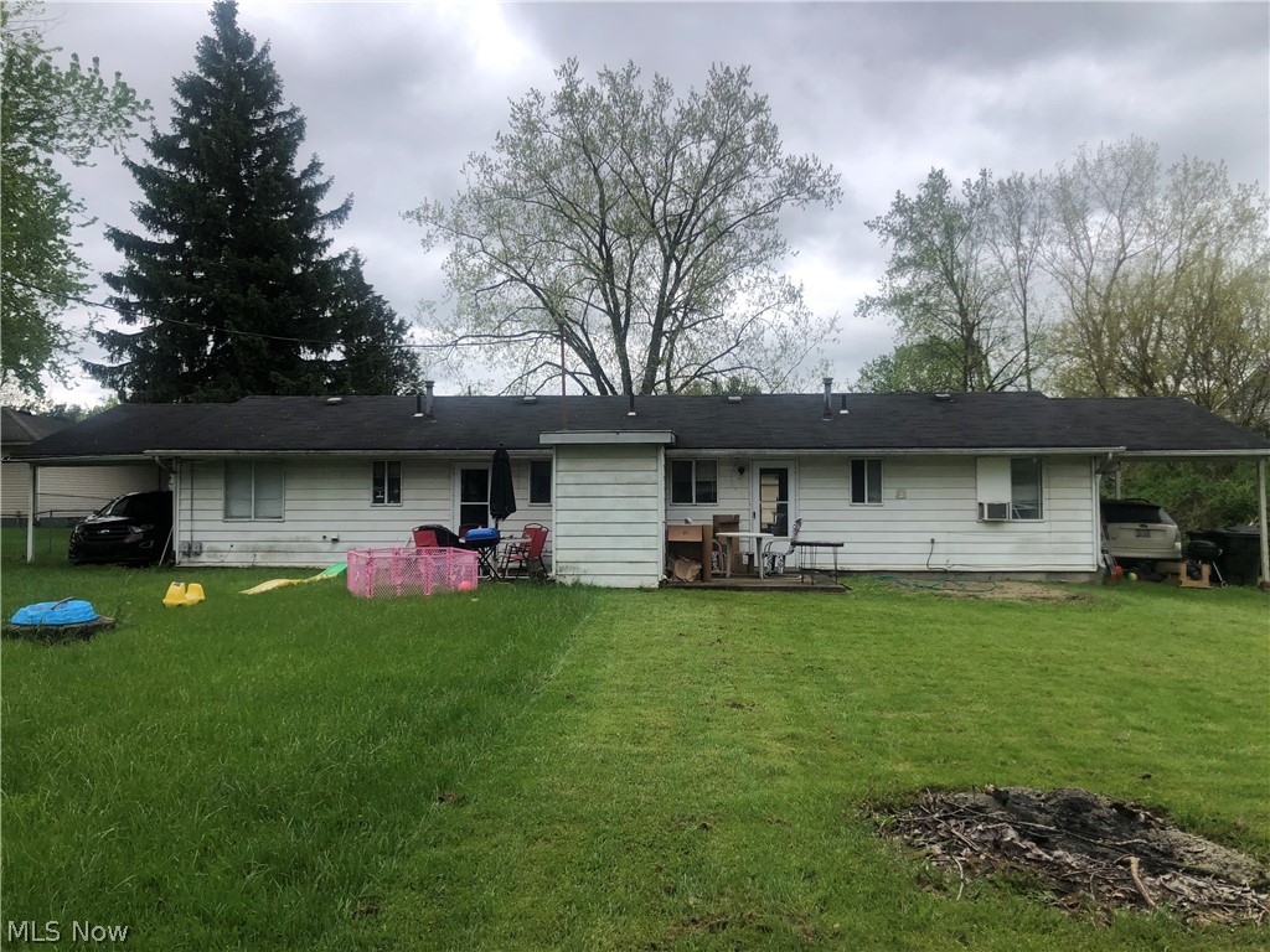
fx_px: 1027
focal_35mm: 28
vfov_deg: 49.7
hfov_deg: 63.4
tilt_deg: +1.2
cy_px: 476
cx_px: 635
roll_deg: -1.0
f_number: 1.8
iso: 20
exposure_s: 1/727
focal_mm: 3.99
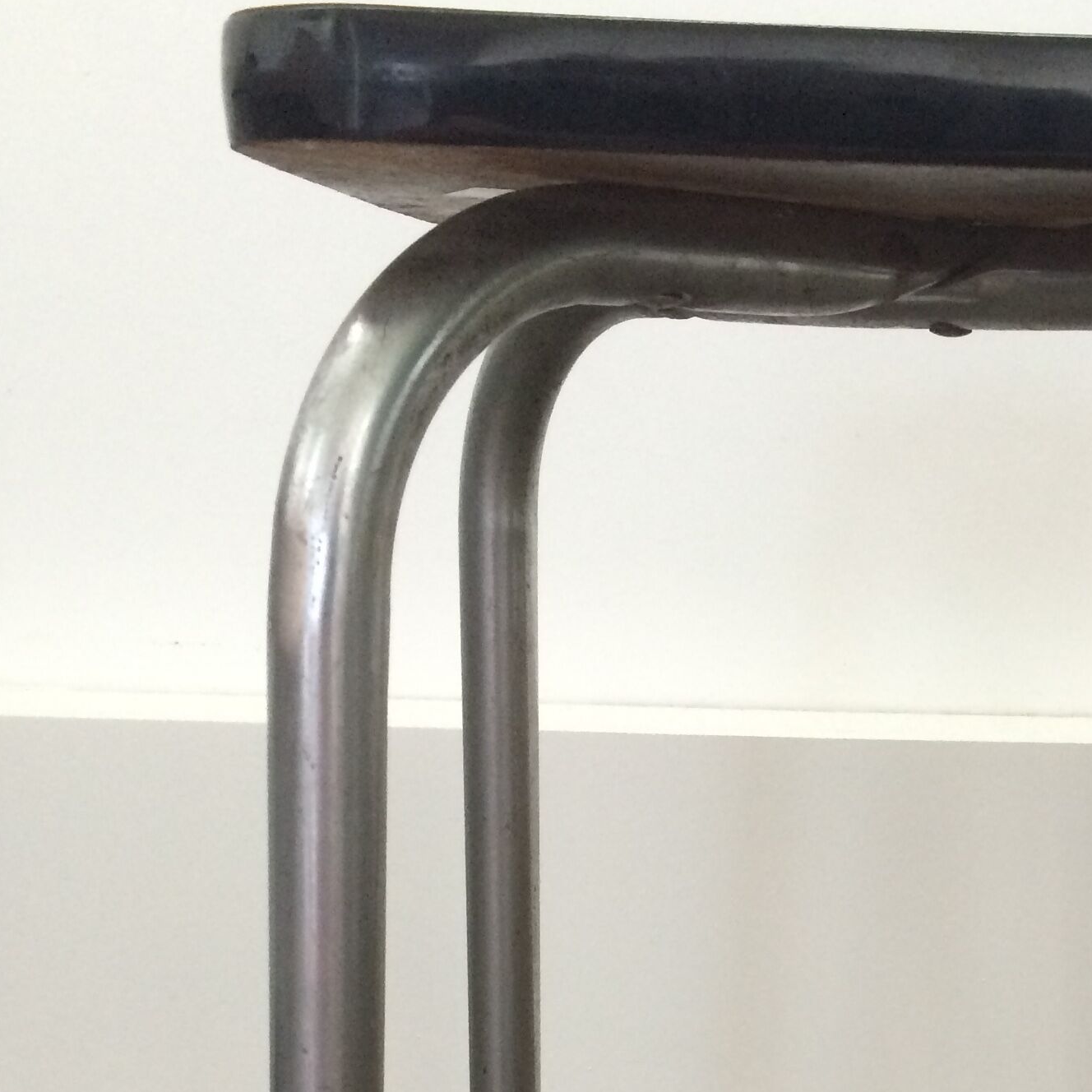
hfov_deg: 26.4
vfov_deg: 25.1
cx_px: 974
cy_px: 1242
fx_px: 2248
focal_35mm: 63
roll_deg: +0.4
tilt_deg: -21.2
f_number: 2.2
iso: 200
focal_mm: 4.15
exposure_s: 1/33
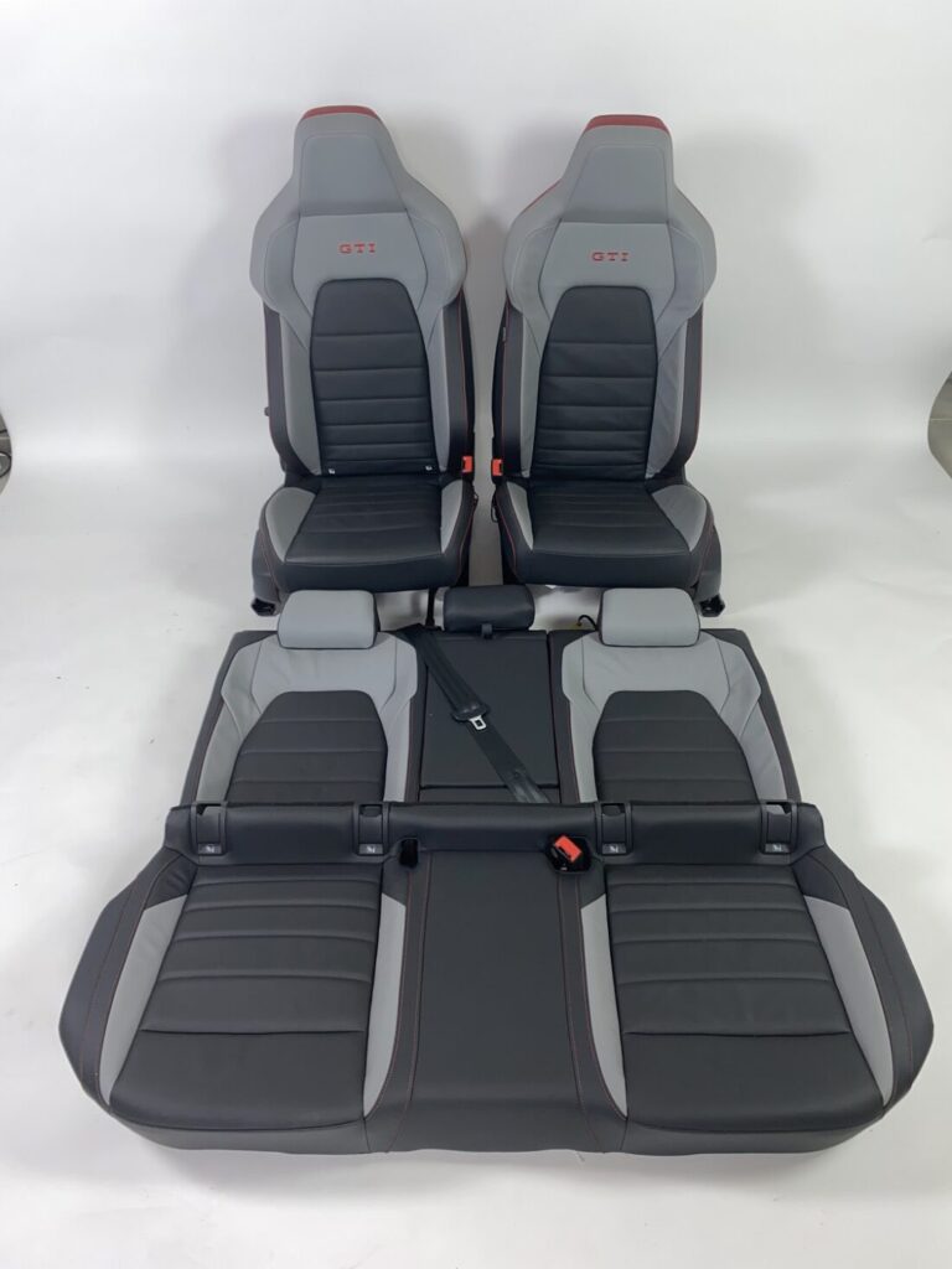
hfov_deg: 53.1
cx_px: 476
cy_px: 634
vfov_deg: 67.3
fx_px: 953
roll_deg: -0.5
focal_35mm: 26
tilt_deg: -39.5
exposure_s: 1/19
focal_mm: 4.25
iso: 40
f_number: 1.8
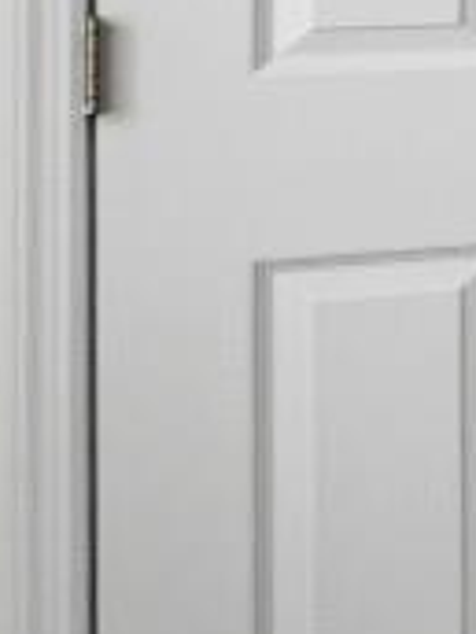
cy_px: -181
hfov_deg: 5.9
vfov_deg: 15.0
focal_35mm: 126
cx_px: 2572
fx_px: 2310
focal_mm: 10
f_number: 4
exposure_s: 1/30
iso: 200
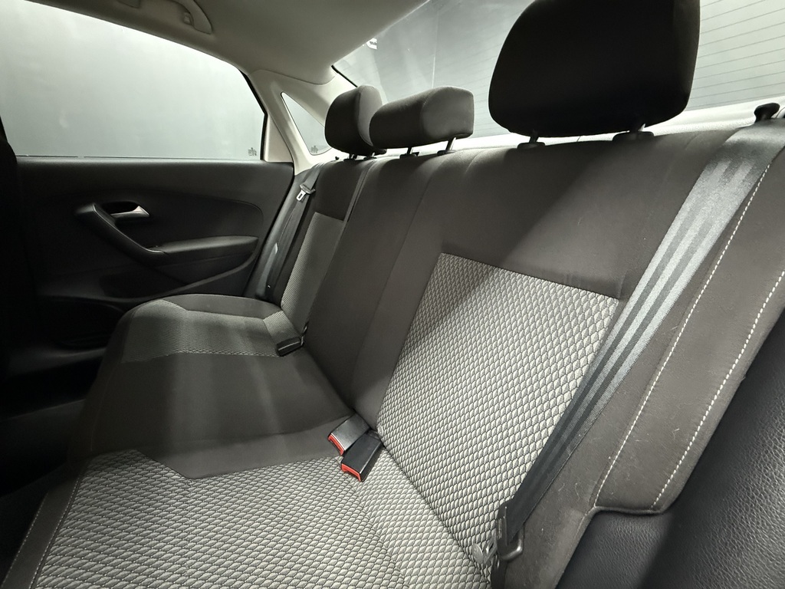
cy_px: 294
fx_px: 317
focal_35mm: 14
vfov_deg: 85.7
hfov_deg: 102.1
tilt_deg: -19.5
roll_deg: -1.6
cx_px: 392
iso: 1250
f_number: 2.2
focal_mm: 2.22
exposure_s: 1/25
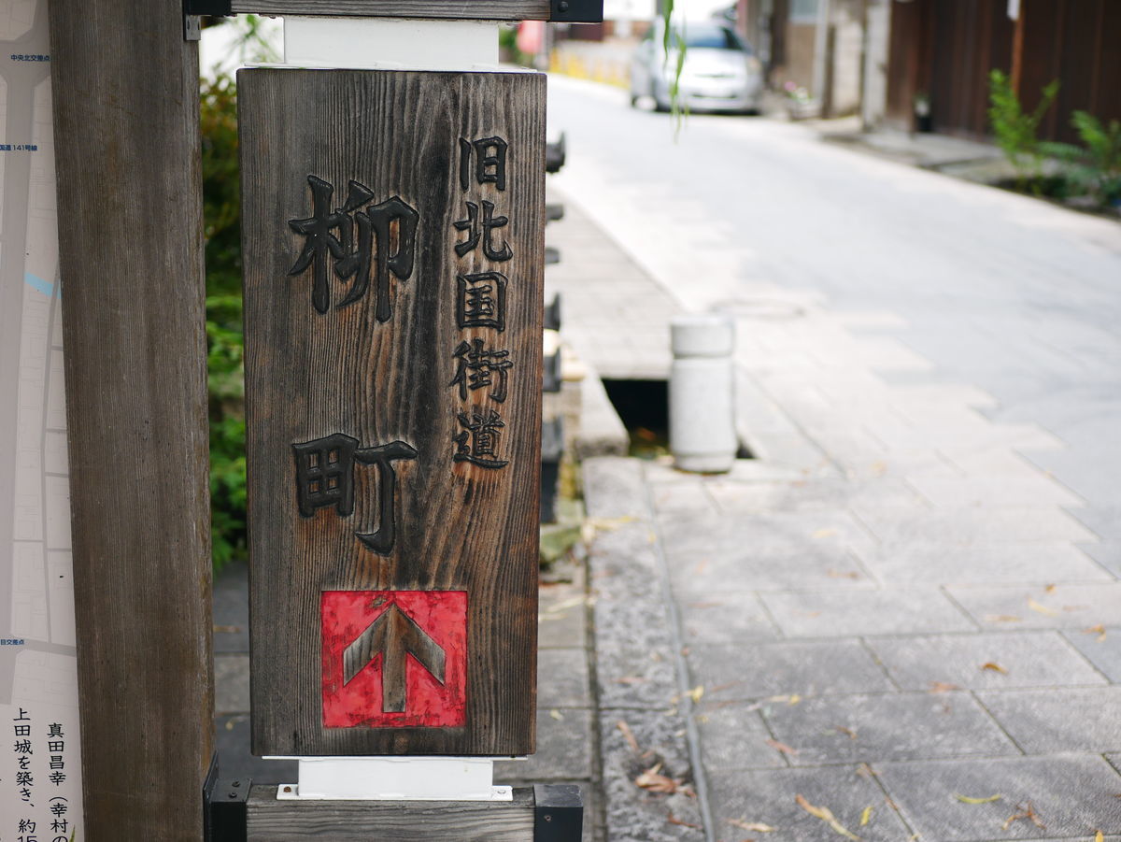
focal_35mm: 50
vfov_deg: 29.1
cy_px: 421
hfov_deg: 38.2
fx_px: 1620
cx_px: 560
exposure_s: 1/2000
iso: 200
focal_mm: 25
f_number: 1.8
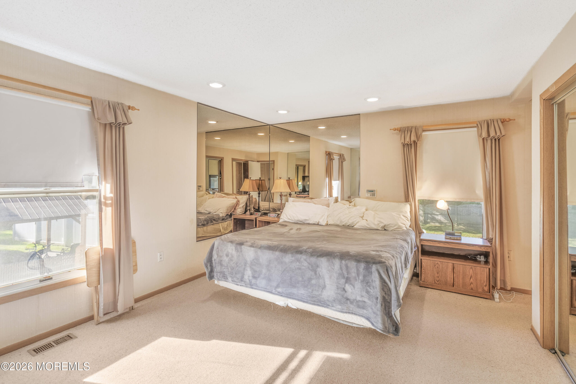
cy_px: 192
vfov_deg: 73.8
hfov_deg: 96.7
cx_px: 288
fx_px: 256
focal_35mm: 16
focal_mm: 16
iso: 100
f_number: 9
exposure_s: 3.2
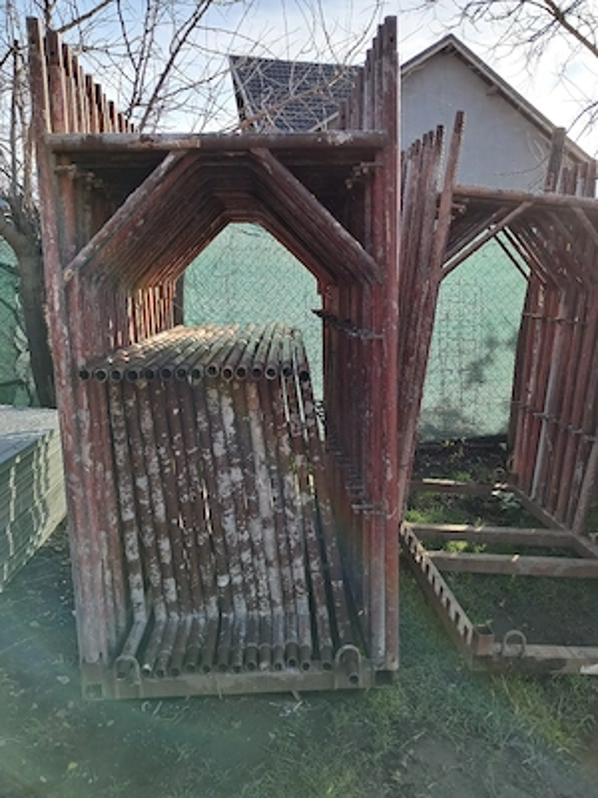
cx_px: 299
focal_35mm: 27
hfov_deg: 51.4
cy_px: 399
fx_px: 622
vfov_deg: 65.3
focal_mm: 4
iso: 50
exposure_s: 1/233
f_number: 1.8
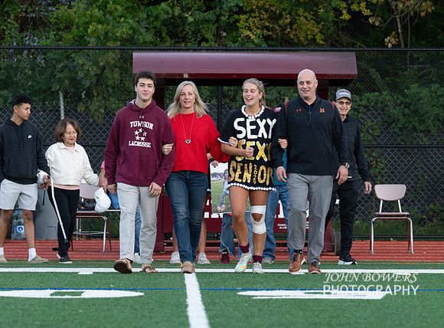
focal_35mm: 295
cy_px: 148
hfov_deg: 6.8
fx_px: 3764
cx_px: 233
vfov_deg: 5.0
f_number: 5.6
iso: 2200
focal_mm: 200
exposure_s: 1/640
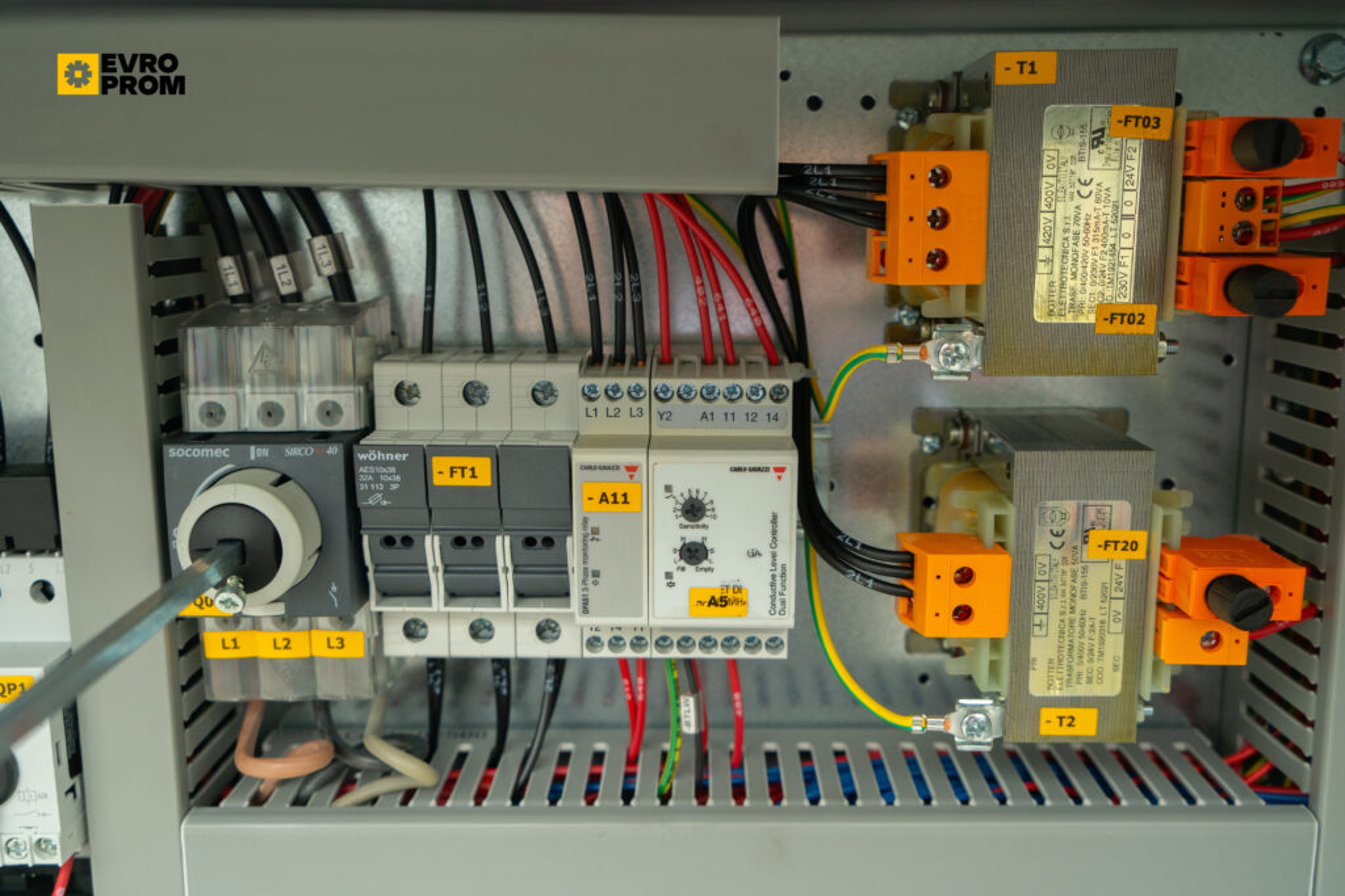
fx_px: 1233
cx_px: 672
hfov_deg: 57.2
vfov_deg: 40.0
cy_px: 448
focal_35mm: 33
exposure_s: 1/100
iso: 200
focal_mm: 33
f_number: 6.3
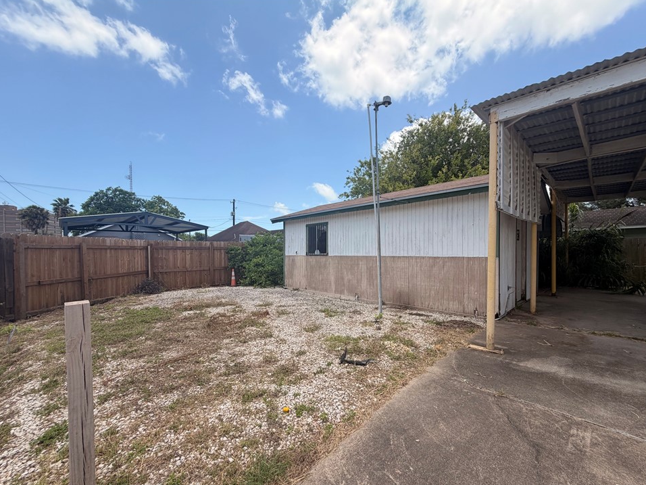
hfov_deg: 98.2
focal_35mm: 15
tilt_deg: -1.5
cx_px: 331
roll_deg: +0.5
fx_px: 280
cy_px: 255
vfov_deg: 81.7
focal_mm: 2.22
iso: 25
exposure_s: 1/770
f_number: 2.2
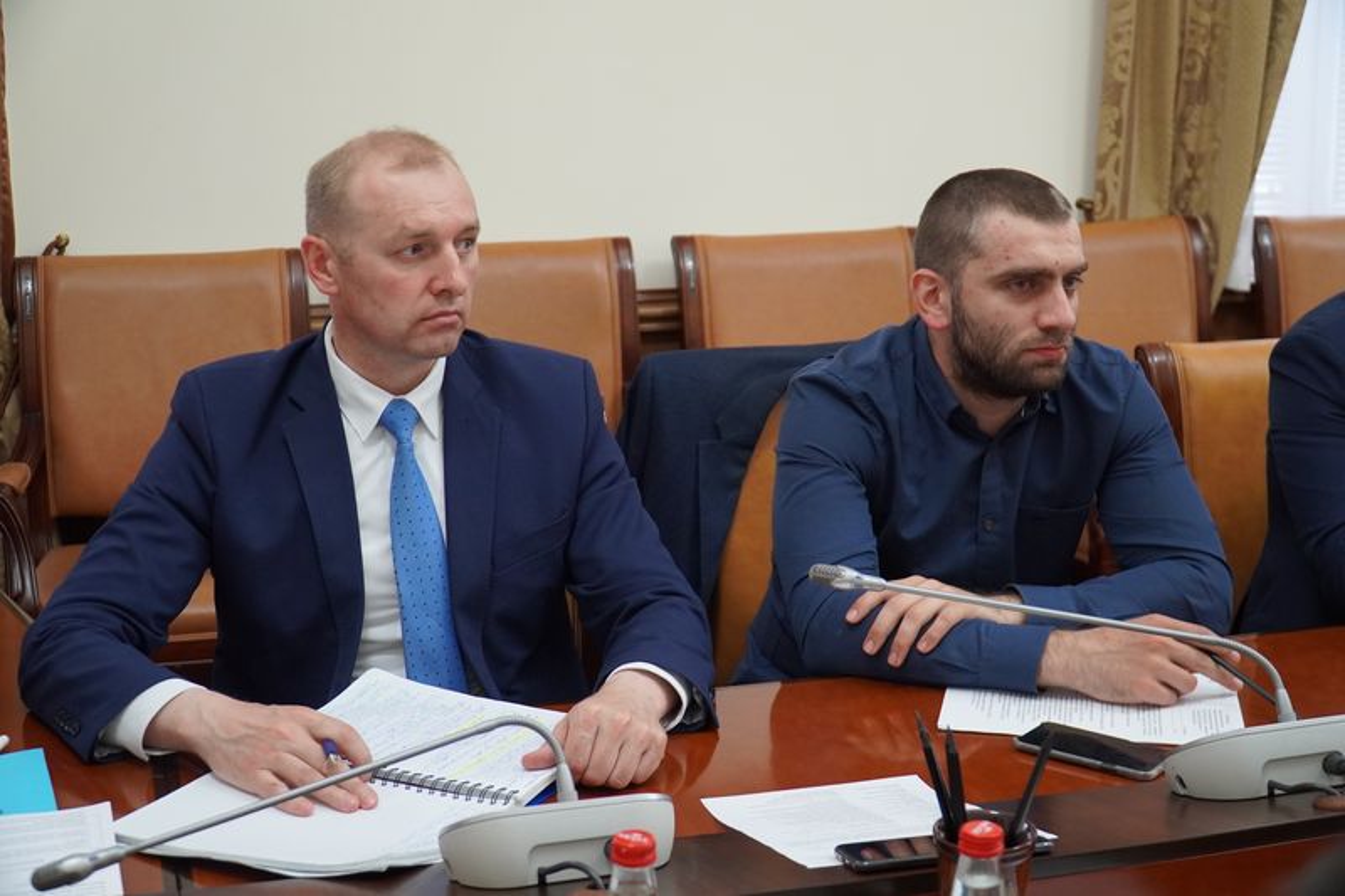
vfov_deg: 28.1
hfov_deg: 41.1
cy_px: 448
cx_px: 672
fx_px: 1793
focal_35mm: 48
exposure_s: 1/160
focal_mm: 32
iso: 2000
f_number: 4
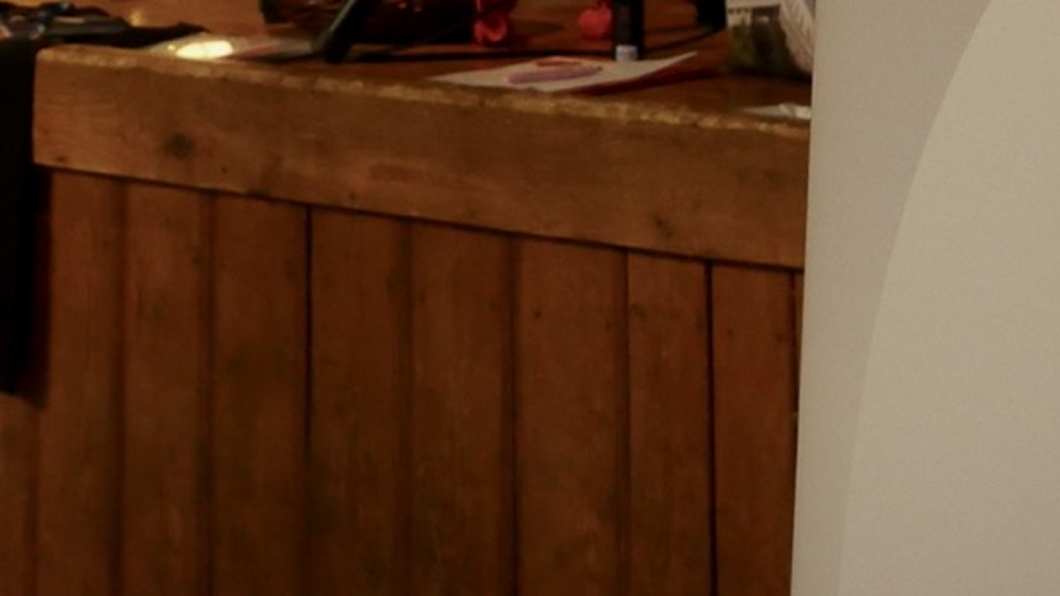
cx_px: 757
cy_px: -678
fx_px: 3091
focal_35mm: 110
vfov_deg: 10.0
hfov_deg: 19.4
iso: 1600
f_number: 3.6
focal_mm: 15
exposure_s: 1/25
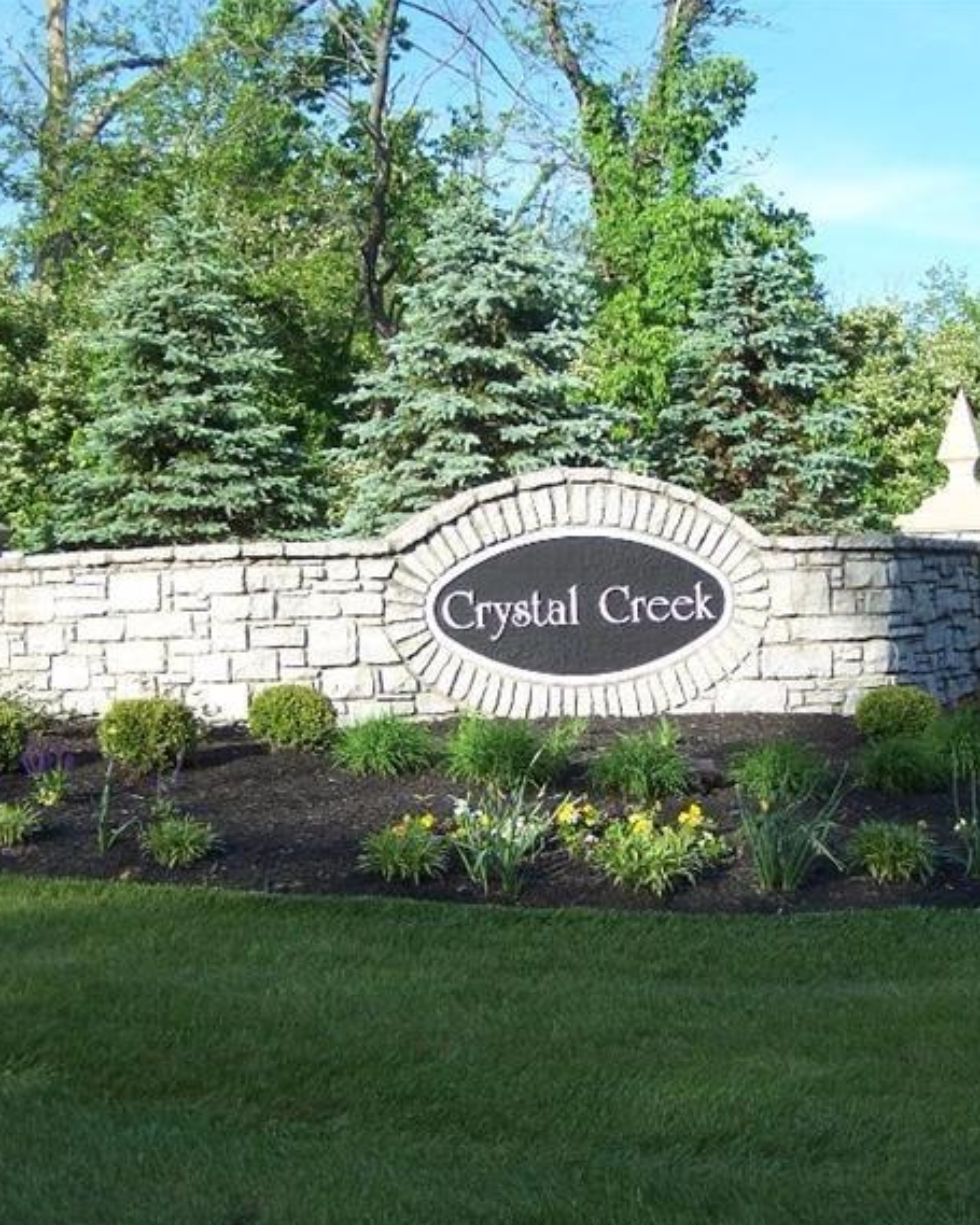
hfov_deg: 30.2
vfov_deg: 37.3
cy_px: 615
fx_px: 1813
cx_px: 552
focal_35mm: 50
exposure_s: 1/500
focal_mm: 6.3
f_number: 2.8
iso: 80
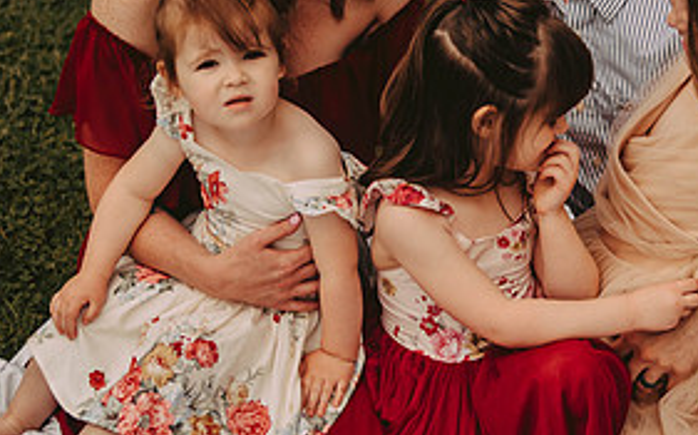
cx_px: 490
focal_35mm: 101
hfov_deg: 20.5
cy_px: 157
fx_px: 1919
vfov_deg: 12.9
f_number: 2.8
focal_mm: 42
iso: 200
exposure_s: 1/2500
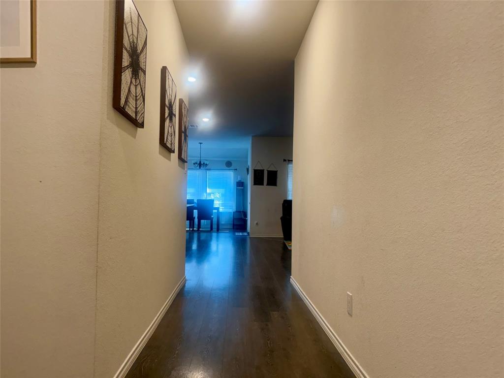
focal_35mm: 24
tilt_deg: +2.6
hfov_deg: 71.6
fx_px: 349
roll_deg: -1.0
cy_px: 189
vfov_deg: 56.8
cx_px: 252
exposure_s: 1/120
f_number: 1.78
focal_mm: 6.76
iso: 320
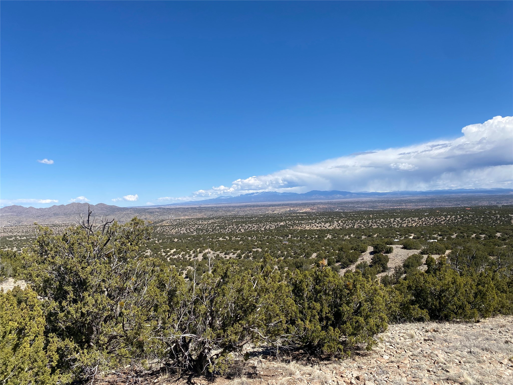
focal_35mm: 26
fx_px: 385
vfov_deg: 53.1
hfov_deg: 67.3
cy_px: 192
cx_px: 256
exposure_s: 1/3731
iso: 32
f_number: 1.8
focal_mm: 4.25
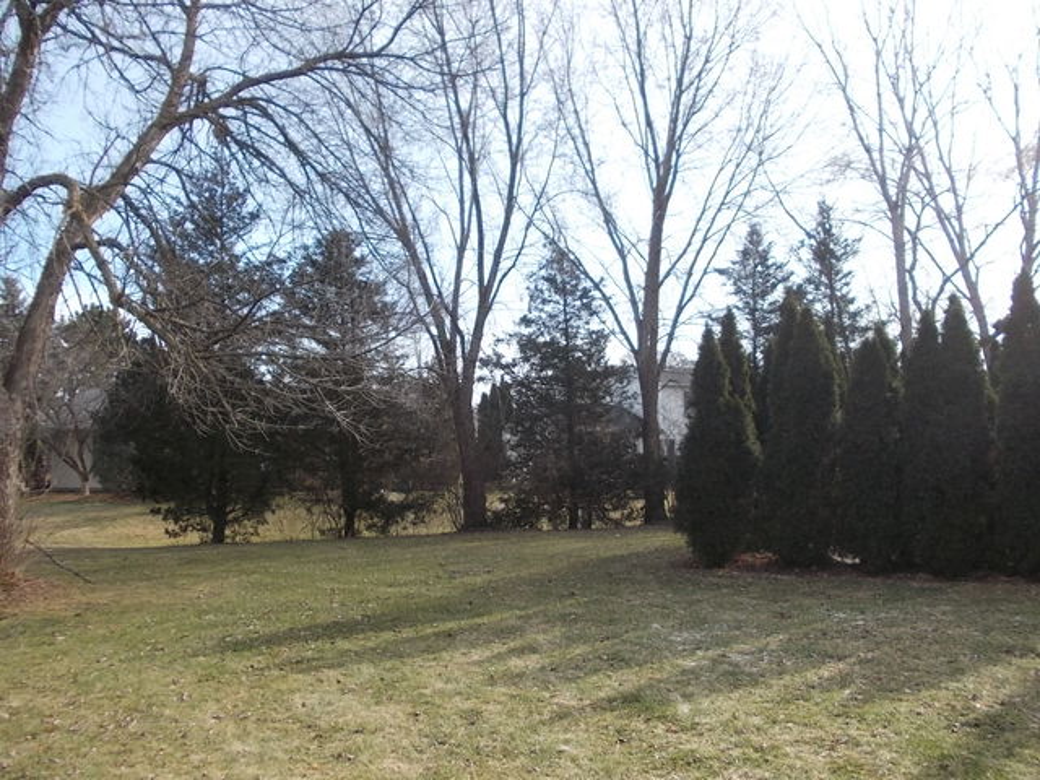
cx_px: 520
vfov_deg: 49.7
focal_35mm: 28
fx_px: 841
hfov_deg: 63.4
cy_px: 390
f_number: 5.4
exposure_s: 1/125
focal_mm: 4
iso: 80
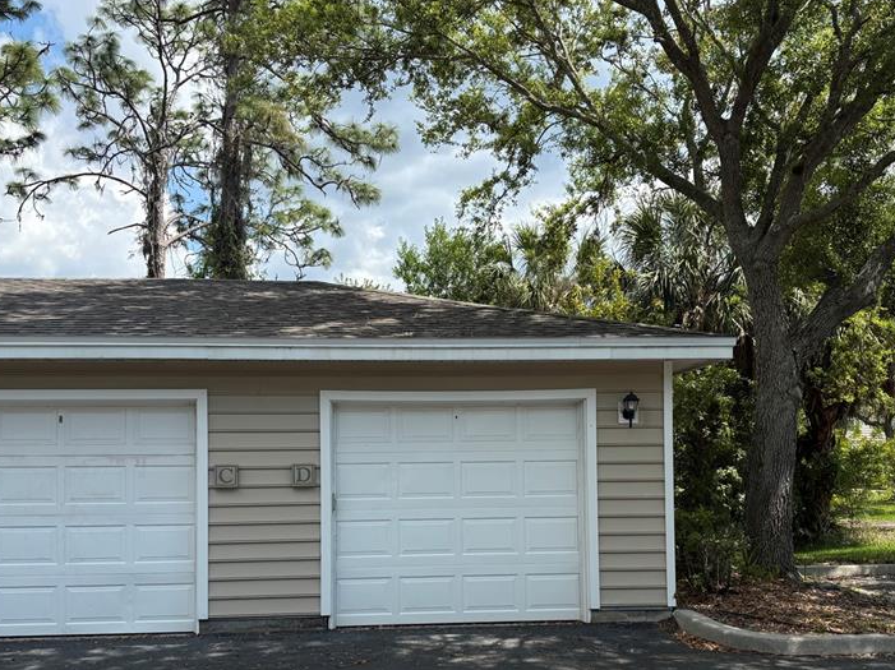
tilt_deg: -0.5
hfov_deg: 49.0
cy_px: 449
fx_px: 982
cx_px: 433
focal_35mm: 38
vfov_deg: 37.3
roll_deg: +1.2
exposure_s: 1/2342
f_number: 1.6
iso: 50
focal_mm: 5.96
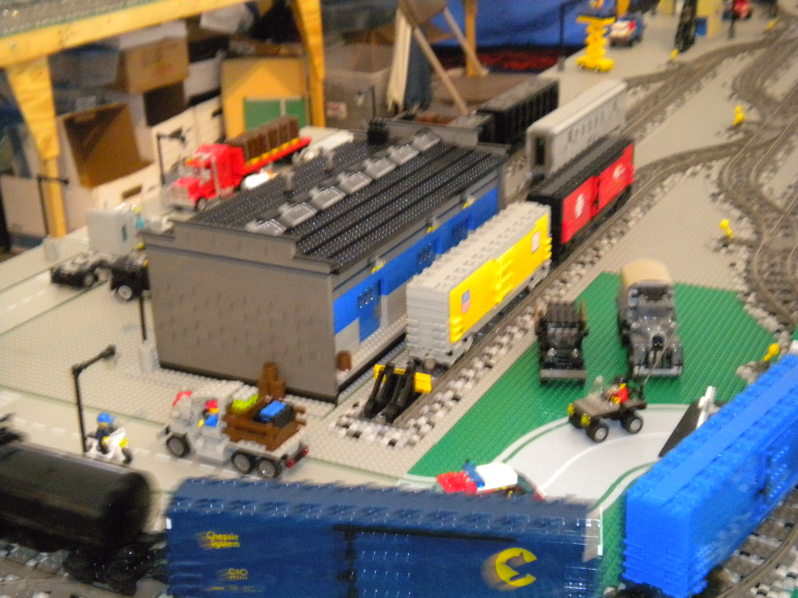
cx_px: 399
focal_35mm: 52
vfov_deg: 28.0
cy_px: 299
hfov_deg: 36.8
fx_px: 1199
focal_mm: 9.3
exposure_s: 1/30
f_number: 3.9
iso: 800
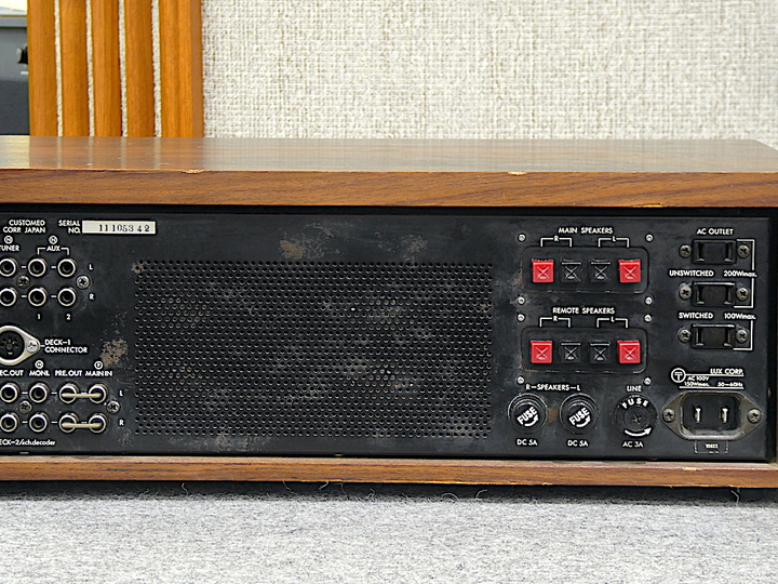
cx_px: 332
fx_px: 2517
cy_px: 316
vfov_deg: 13.2
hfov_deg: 17.6
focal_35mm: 112
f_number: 4.8
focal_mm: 15
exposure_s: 1.3
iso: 100
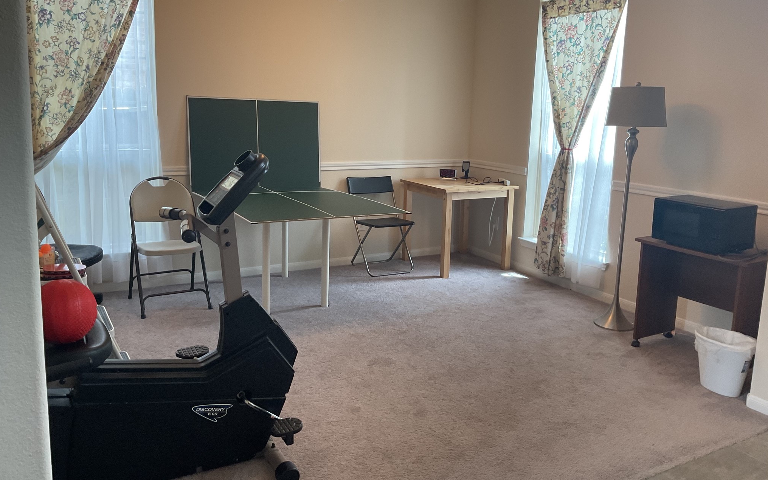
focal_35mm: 31
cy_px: 204
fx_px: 649
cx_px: 383
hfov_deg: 61.2
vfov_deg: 40.5
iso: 64
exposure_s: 1/120
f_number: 1.8
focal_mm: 3
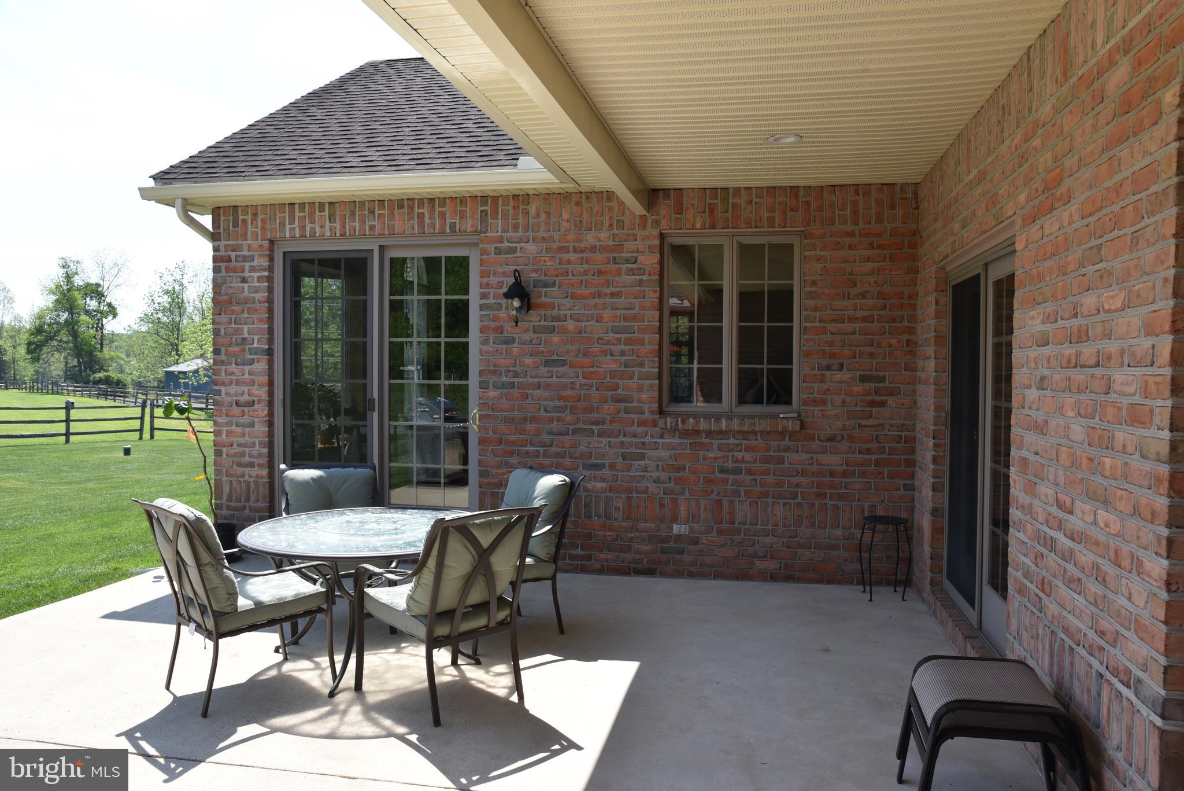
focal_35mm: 24
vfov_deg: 53.2
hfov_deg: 73.7
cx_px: 592
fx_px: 790
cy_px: 396
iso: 800
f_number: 10
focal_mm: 24
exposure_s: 1/400
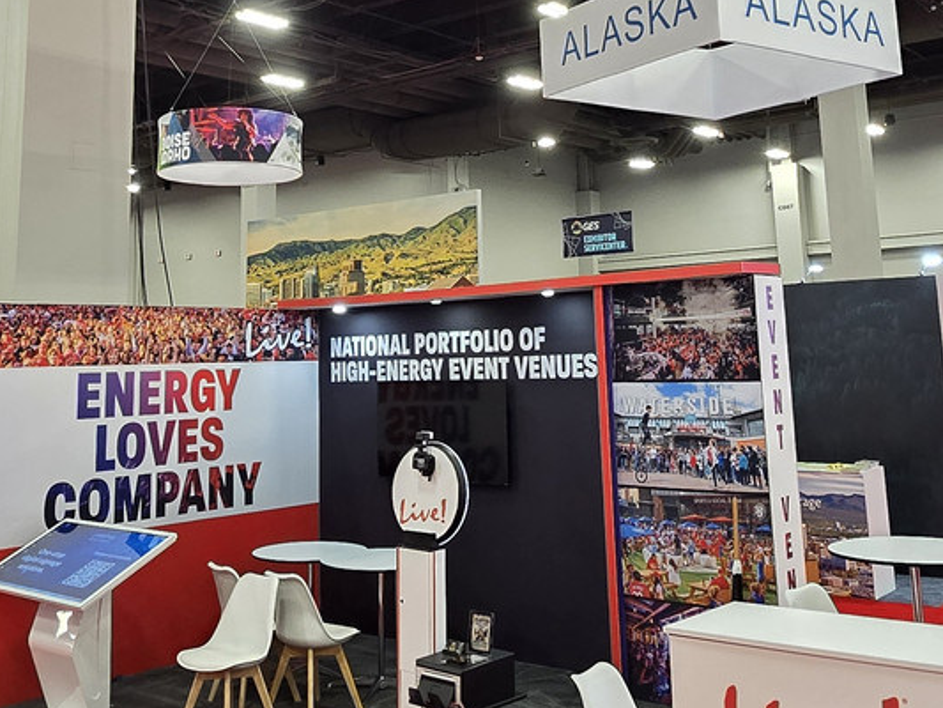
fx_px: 1063
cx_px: 462
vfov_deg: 35.4
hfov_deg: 47.9
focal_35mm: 39
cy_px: 120
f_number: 2.2
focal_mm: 2.2
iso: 200
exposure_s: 1/60
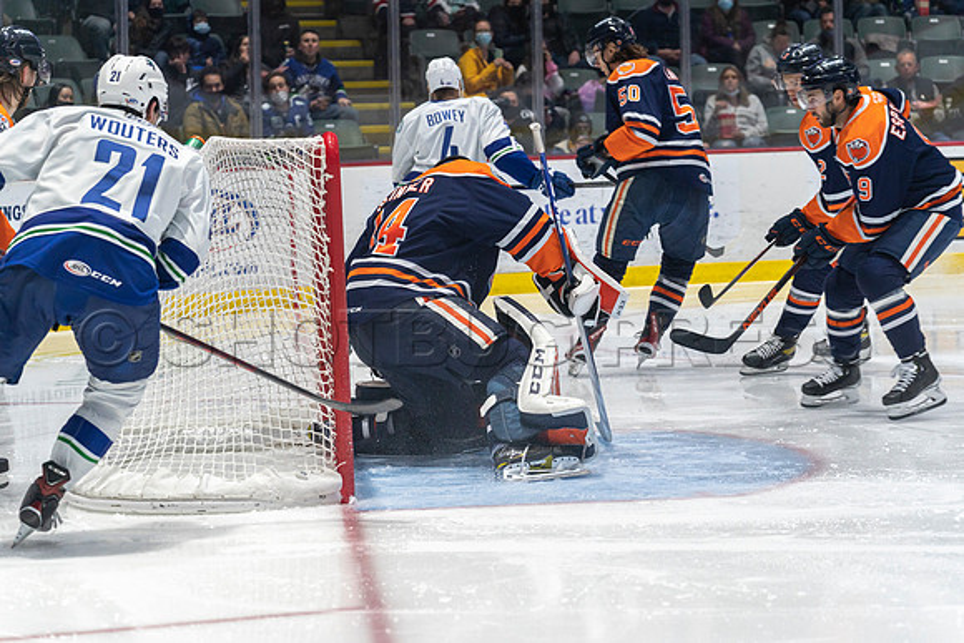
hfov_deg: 18.4
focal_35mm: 111
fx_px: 2973
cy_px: 322
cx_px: 482
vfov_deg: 12.3
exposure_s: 1/640
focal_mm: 111
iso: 1600
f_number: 5
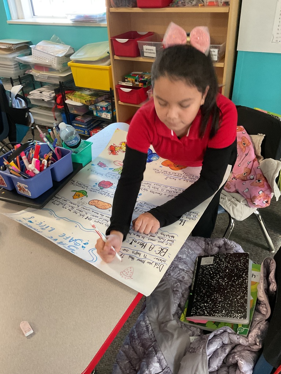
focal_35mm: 29
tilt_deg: -35.3
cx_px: 140
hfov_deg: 48.2
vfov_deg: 61.7
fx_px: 314
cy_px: 187
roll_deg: +3.9
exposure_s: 1/60
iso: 250
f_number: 1.8
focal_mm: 3
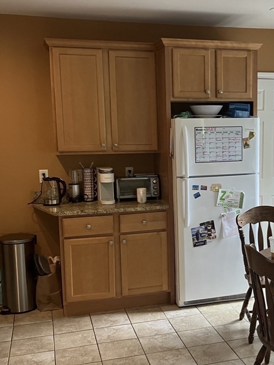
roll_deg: +1.0
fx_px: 496
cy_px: 199
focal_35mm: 47
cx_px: 228
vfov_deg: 40.4
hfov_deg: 30.0
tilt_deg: -6.7
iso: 100
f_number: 1.8
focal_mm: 3.99
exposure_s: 1/60
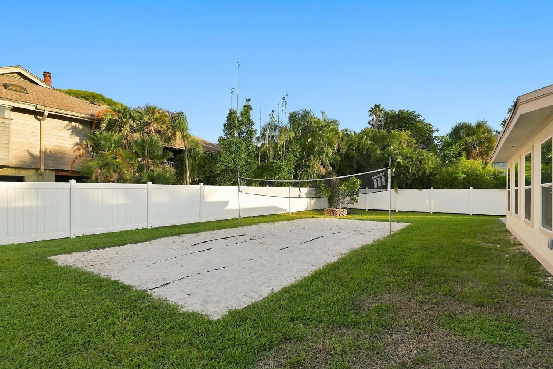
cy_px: 190
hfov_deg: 93.2
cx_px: 288
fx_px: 261
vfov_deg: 70.4
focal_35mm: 17
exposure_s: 1/400
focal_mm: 16
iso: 500
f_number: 7.1
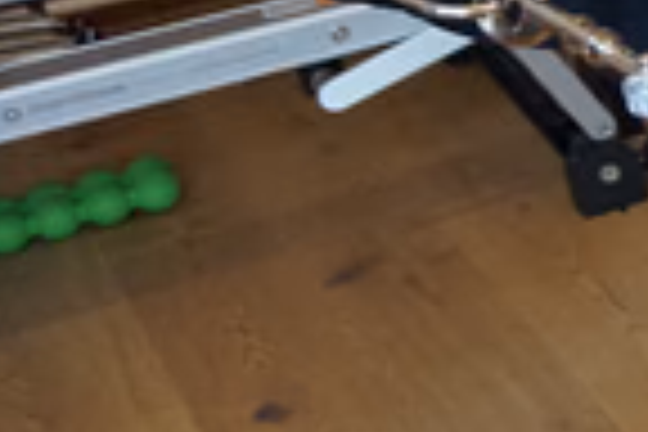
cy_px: 88
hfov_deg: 12.9
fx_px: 2160
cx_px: 1575
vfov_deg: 11.4
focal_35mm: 120
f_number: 3.5
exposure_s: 1/160
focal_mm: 16
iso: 1600
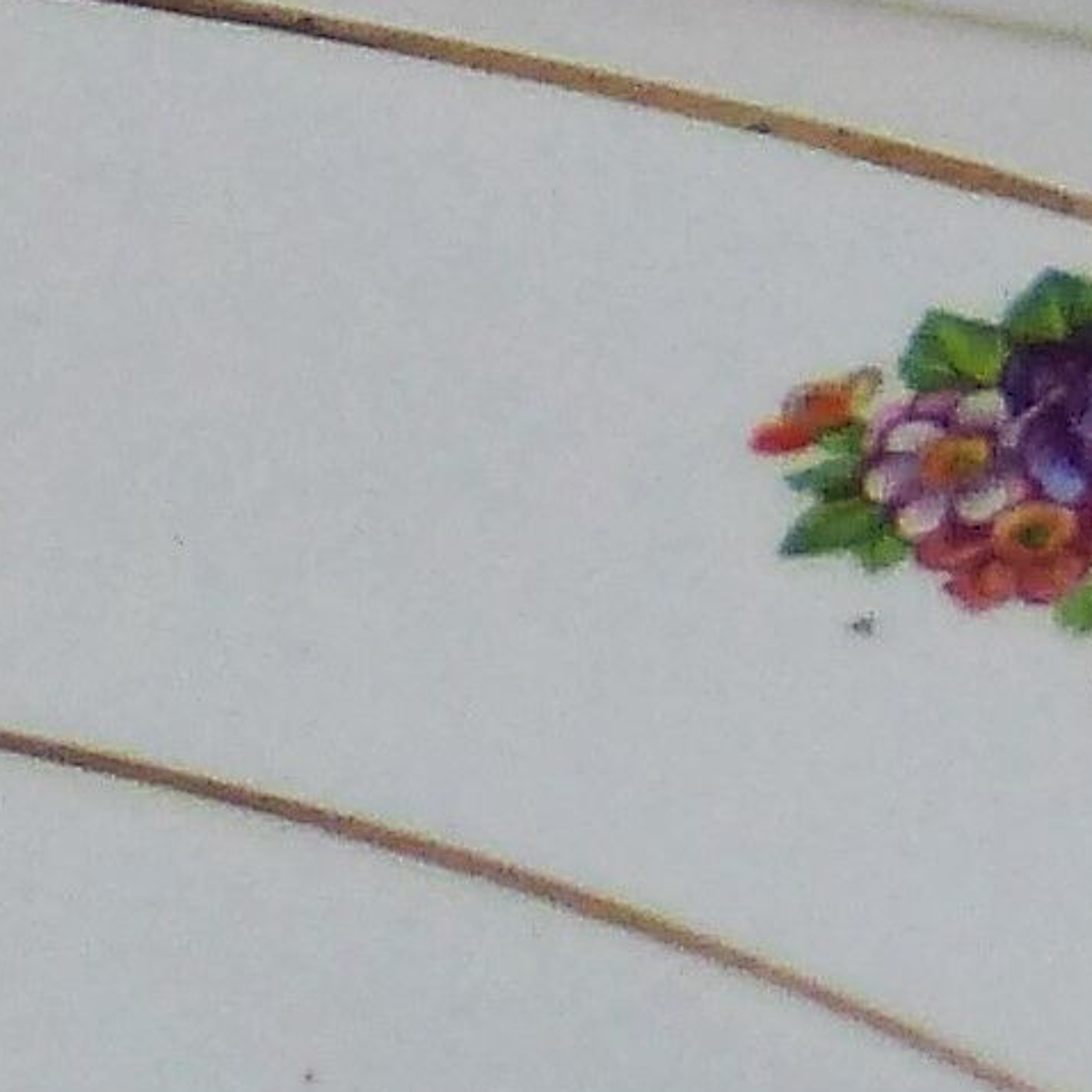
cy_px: -1876
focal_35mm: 835
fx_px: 29801
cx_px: -1848
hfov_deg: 2.1
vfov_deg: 2.1
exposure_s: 1/60
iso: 200
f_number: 2.8
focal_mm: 18.7
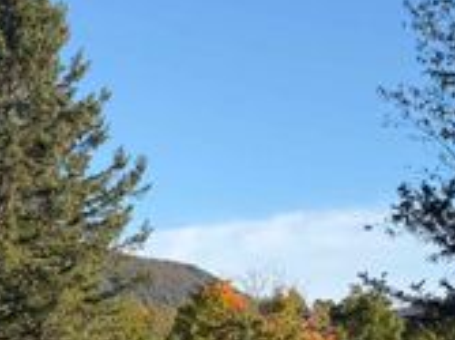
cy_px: 175
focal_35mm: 144
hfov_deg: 13.1
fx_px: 1891
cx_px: -185
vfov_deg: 10.3
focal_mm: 6.76
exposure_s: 1/3096
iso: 64
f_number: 1.78
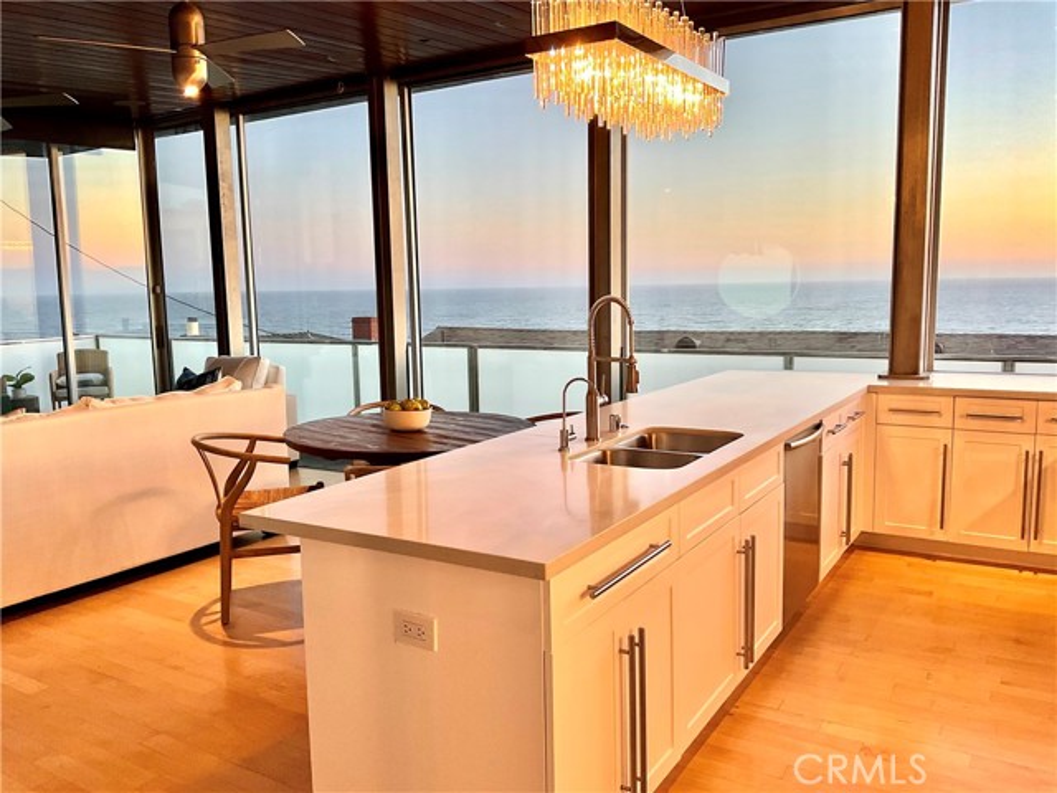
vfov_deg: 48.2
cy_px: 396
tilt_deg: -7.4
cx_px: 528
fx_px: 886
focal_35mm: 29
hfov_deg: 61.7
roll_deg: +1.5
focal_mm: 3
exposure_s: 1/60
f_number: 1.8
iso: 40
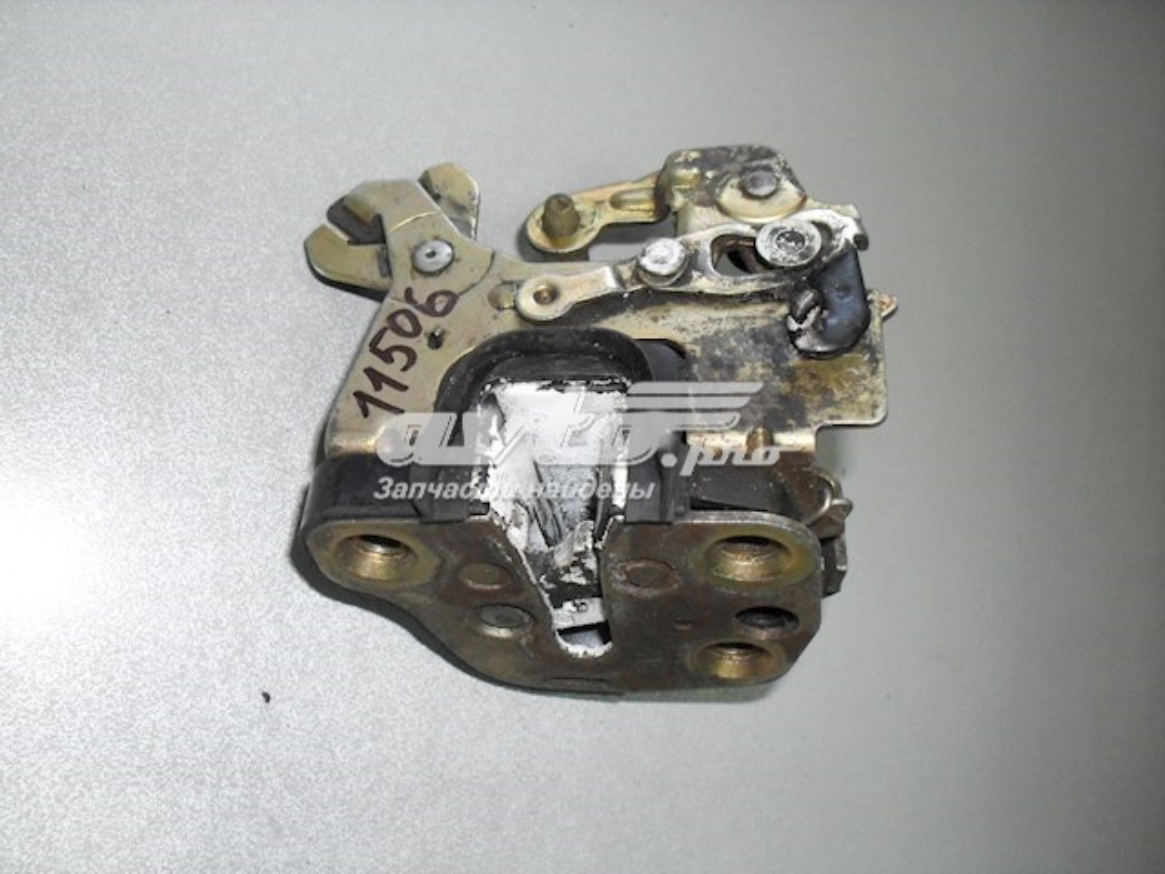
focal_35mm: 38
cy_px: 437
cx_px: 582
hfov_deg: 49.0
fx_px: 1279
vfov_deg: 37.7
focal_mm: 6.3
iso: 200
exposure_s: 1/45
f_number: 2.8
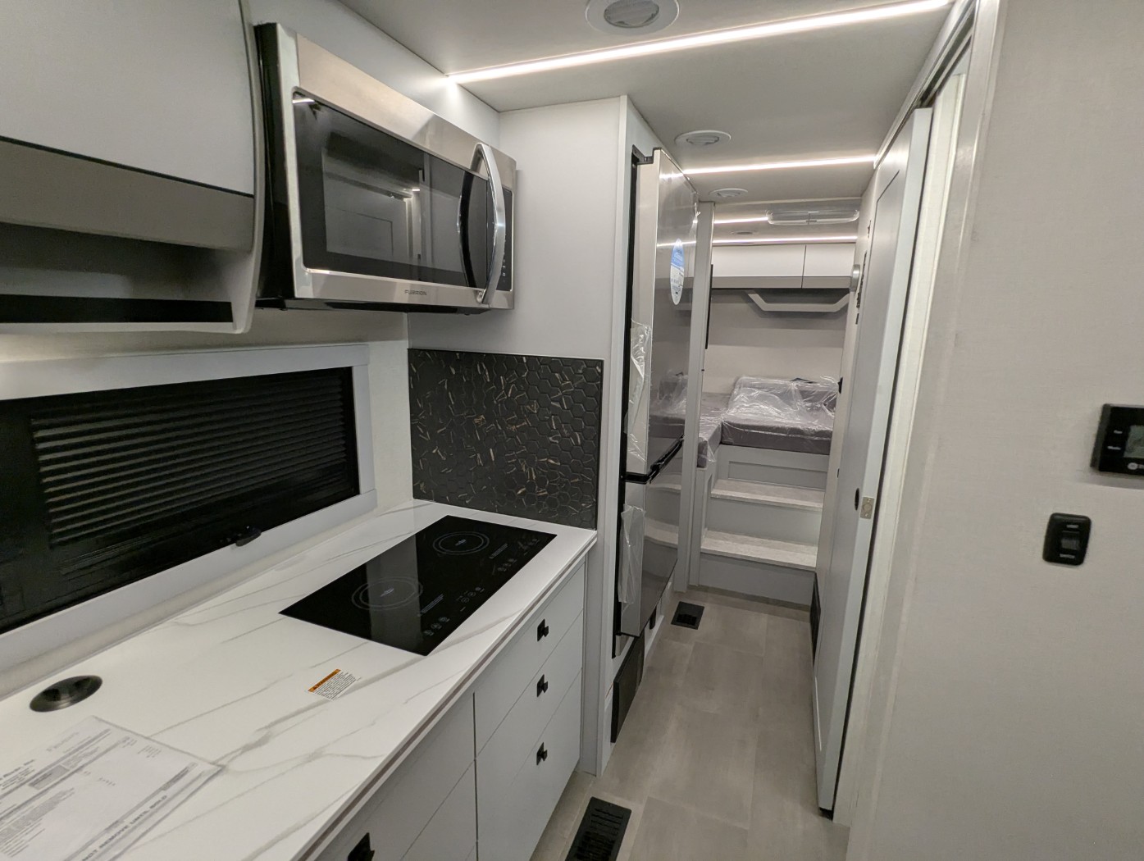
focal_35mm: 16
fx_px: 529
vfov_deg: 78.2
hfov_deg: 94.4
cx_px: 572
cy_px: 430
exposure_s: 1/120
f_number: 2.2
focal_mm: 2.35
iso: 181
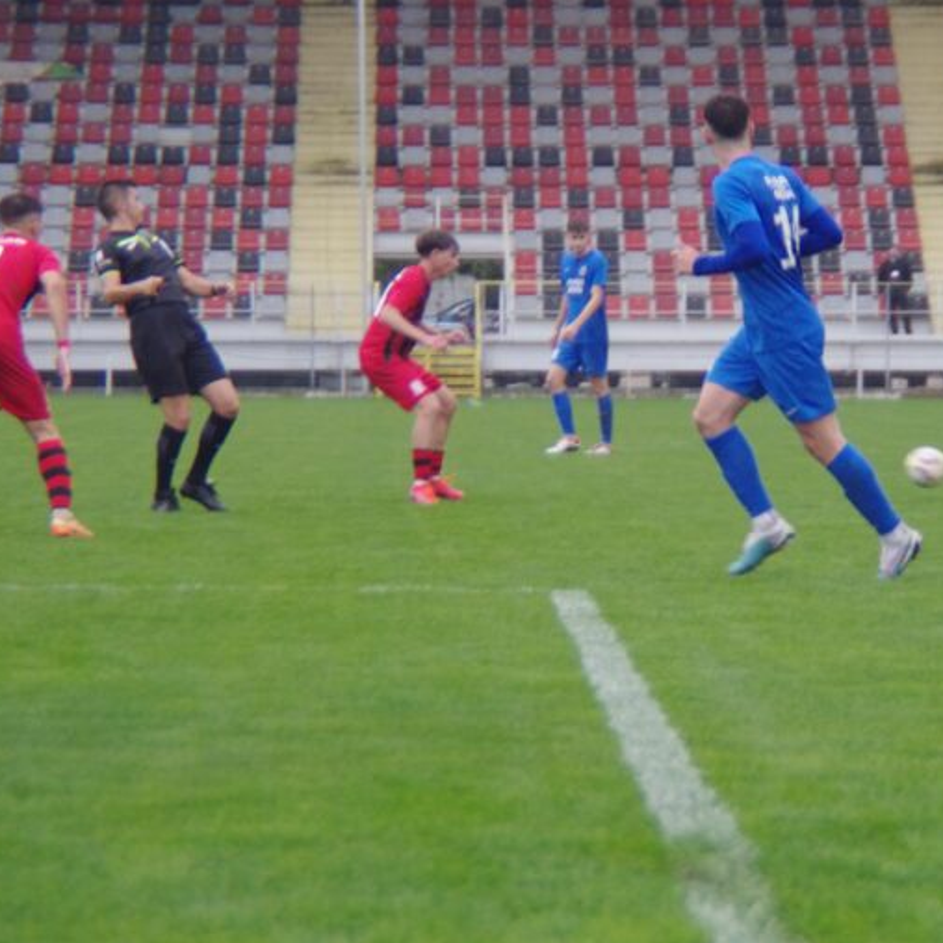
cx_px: 700
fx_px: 4315
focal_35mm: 140
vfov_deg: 12.5
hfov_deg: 12.4
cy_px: 472
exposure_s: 1/250
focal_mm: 73
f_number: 5.6
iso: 1600
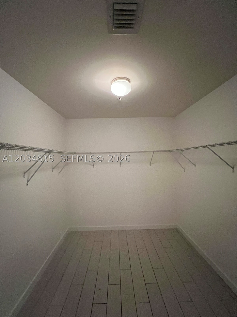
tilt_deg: +0.4
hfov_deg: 89.9
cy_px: 158
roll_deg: +1.6
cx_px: 118
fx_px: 119
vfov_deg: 106.2
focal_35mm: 13
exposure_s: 1/60
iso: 800
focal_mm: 1.57
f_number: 1.8
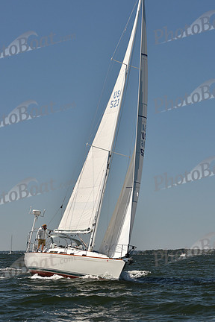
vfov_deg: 21.7
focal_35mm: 94
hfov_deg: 14.6
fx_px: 842
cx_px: 115
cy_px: 144
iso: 250
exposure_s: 1/1250
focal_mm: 70
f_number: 5
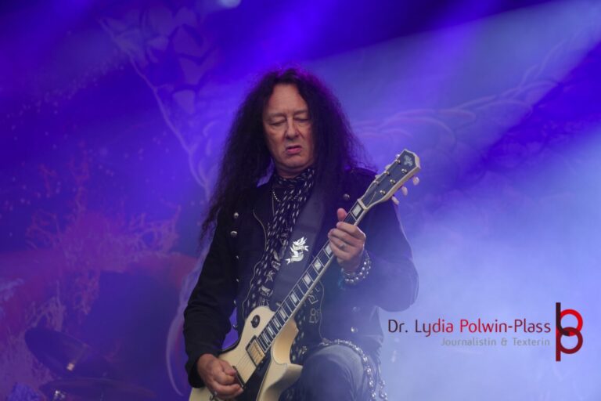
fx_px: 2955
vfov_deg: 7.8
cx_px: 300
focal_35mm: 177
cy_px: 200
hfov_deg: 11.6
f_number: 5.6
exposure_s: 1/200
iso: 250
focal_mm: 118
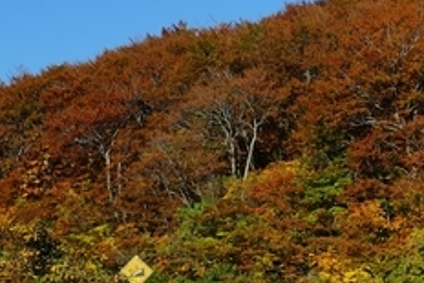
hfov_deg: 11.6
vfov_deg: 8.1
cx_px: 641
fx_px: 1992
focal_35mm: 169
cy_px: 241
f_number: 11
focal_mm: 49
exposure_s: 1/200
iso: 100
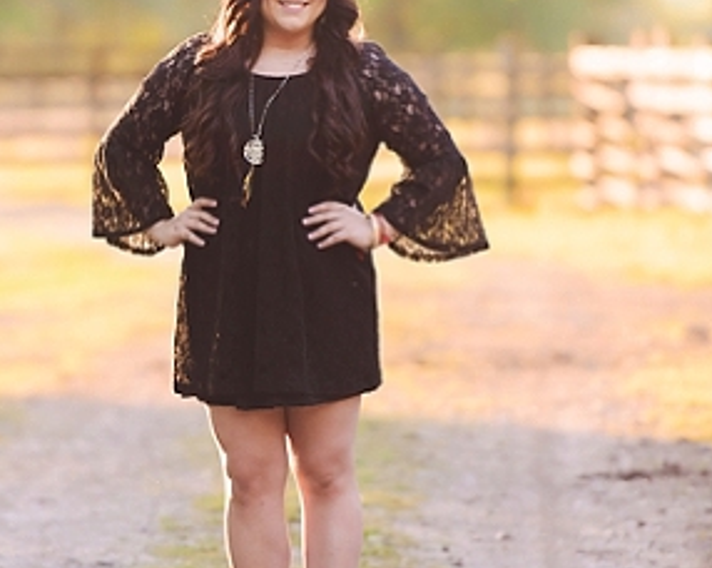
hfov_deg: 3.8
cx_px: 159
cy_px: 243
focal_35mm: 505
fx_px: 10627
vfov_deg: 3.1
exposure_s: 1/640
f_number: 2.8
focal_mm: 200
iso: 400
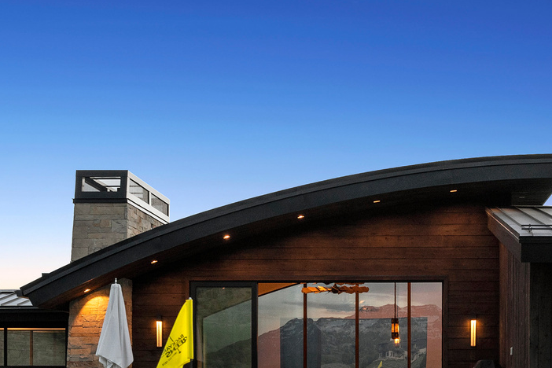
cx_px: 373
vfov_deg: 18.8
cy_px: 383
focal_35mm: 70
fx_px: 1073
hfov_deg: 28.6
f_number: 5.6
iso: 500
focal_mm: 24
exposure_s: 1/40
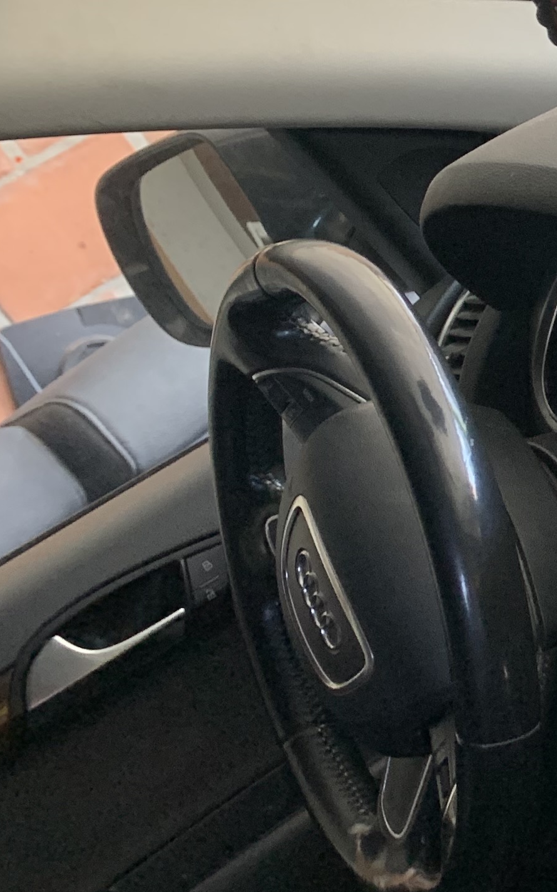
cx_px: 1250
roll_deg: +27.7
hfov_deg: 13.3
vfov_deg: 26.3
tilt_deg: -23.1
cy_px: 305
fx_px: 1895
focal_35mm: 78
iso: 100
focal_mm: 4.25
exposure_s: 1/60
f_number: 1.8
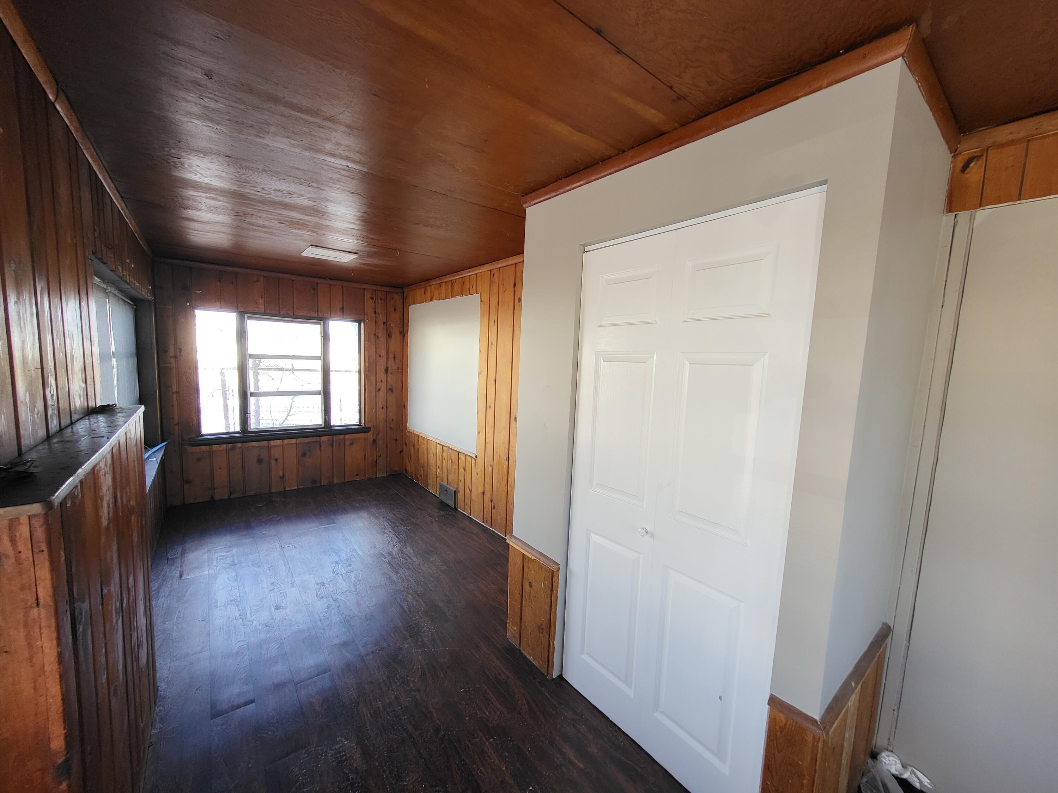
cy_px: 396
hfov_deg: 106.2
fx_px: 397
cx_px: 529
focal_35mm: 13
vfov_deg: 89.9
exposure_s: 1/50
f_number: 2.2
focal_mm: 1.74
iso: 50
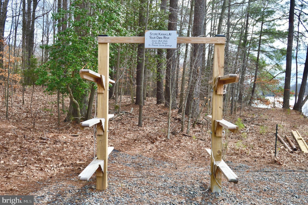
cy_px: 101
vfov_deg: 35.9
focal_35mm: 37
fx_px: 317
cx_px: 158
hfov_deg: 51.9
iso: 100
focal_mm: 24
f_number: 6.3
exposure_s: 1/160
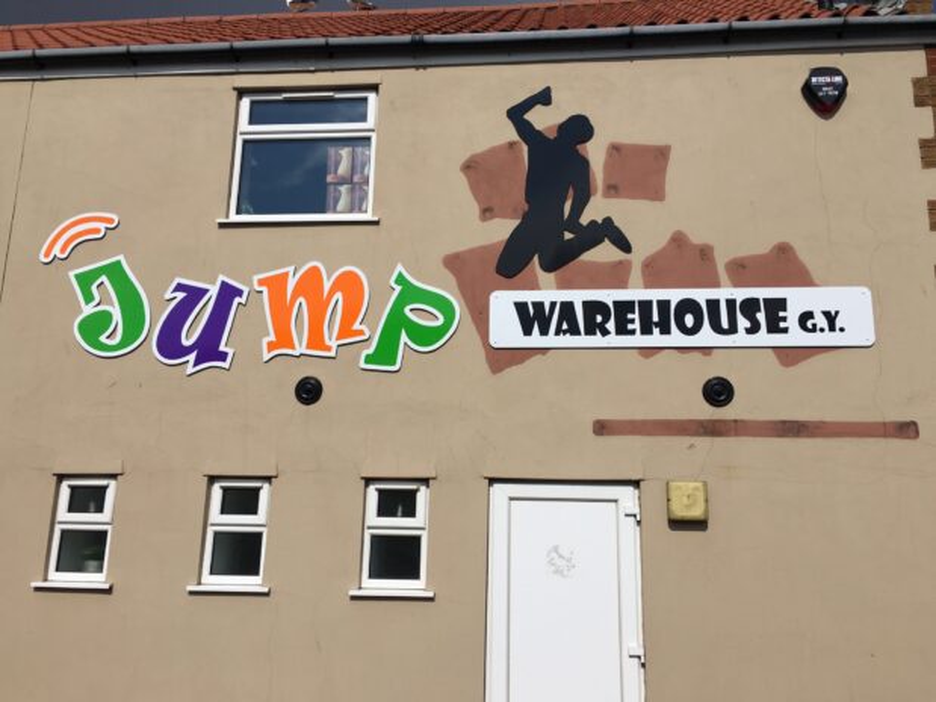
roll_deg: -0.6
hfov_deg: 61.7
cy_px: 351
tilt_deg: +14.9
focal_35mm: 29
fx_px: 784
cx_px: 468
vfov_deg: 48.2
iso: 25
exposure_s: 1/7692
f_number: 2.2
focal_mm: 4.15
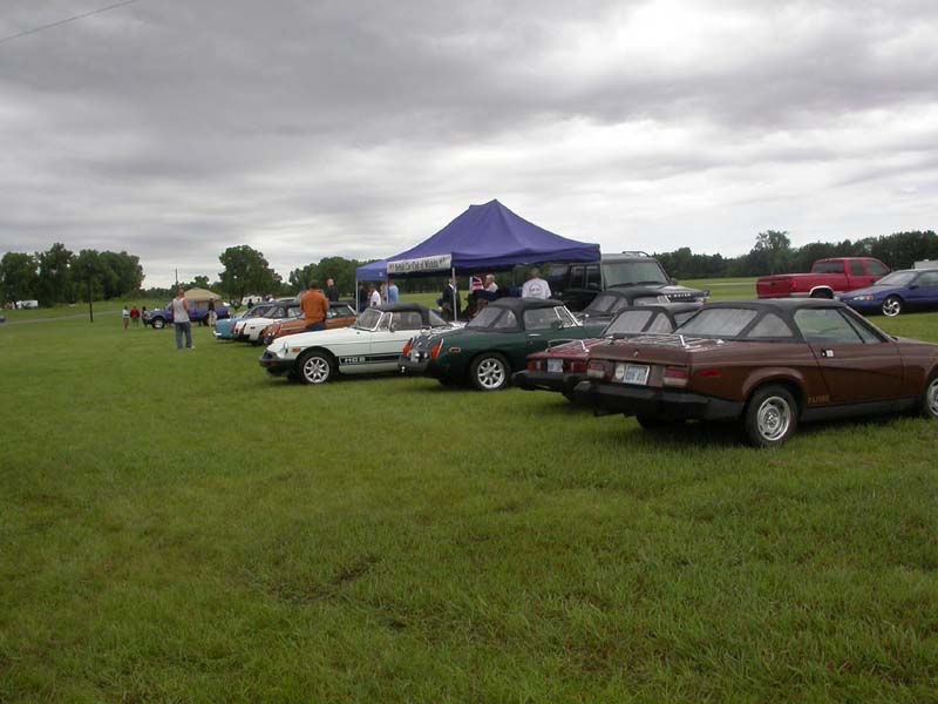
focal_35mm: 38
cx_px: 469
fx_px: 1030
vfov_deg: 37.7
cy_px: 352
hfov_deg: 49.0
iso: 100
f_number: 6.7
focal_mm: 7.85
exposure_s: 1/237
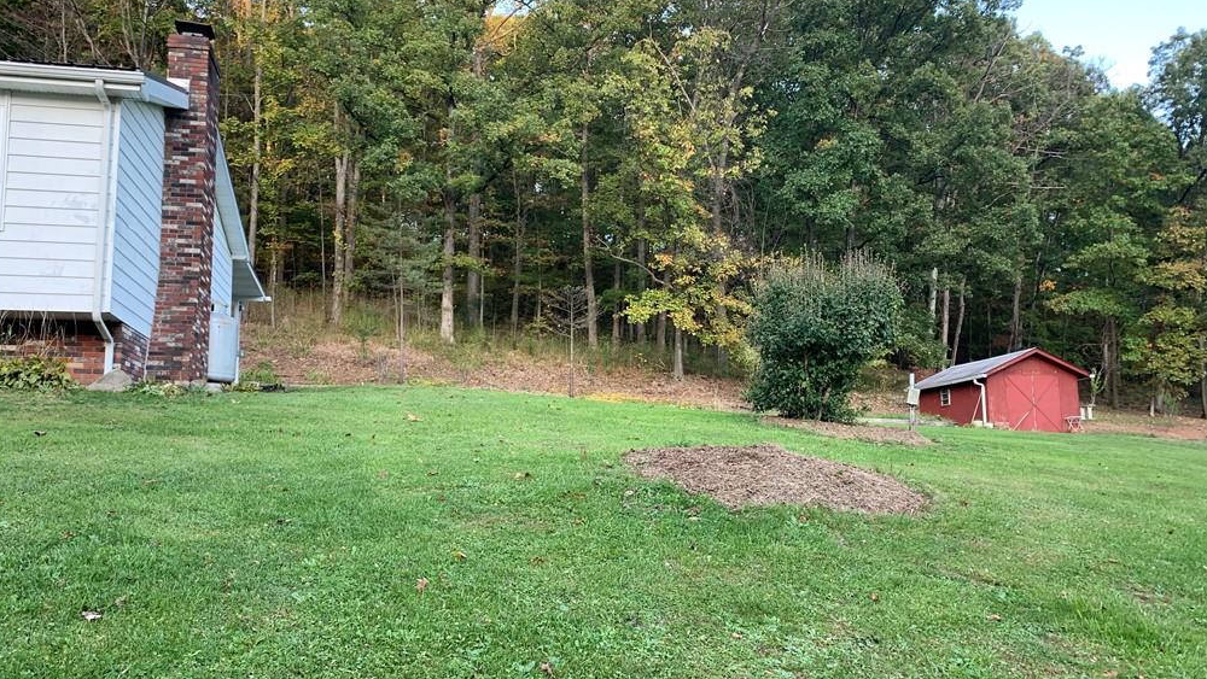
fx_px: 928
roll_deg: +1.1
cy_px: 392
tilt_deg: +5.9
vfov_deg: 40.1
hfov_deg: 66.1
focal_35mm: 29
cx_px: 606
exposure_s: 1/121
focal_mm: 4.25
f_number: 1.8
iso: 64
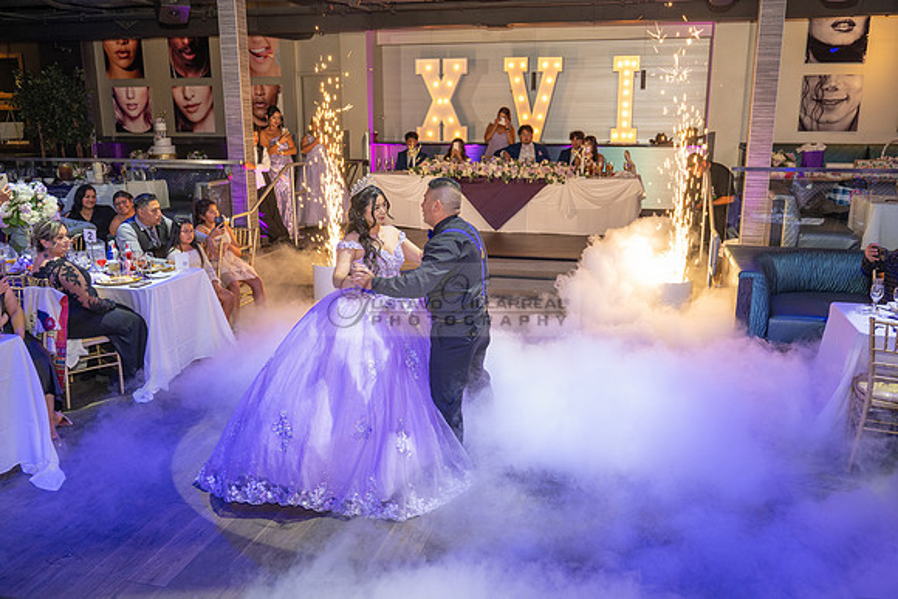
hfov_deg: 60.3
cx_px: 449
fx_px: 773
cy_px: 300
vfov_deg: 42.3
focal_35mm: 31
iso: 1000
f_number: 3.5
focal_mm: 31
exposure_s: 1/125
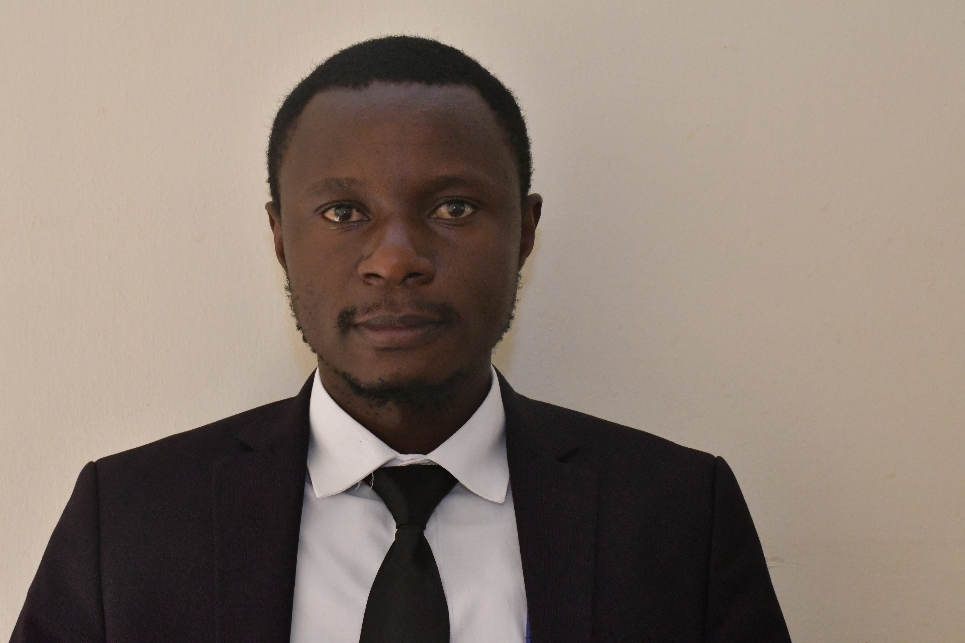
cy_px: 322
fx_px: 2091
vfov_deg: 17.5
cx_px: 482
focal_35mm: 78
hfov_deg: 26.0
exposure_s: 1/250
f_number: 14
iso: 6400
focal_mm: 52
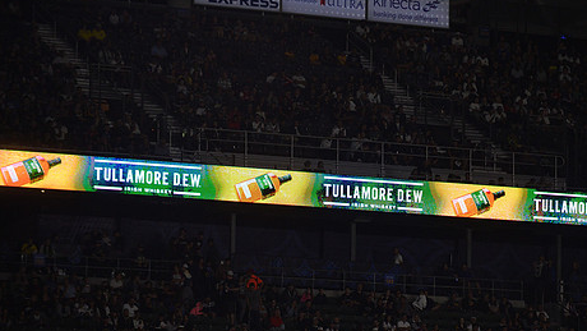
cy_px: 218
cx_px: 359
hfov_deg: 9.1
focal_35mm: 238
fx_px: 3705
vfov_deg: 5.1
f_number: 2.8
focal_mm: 180
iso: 1600
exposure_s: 1/3200
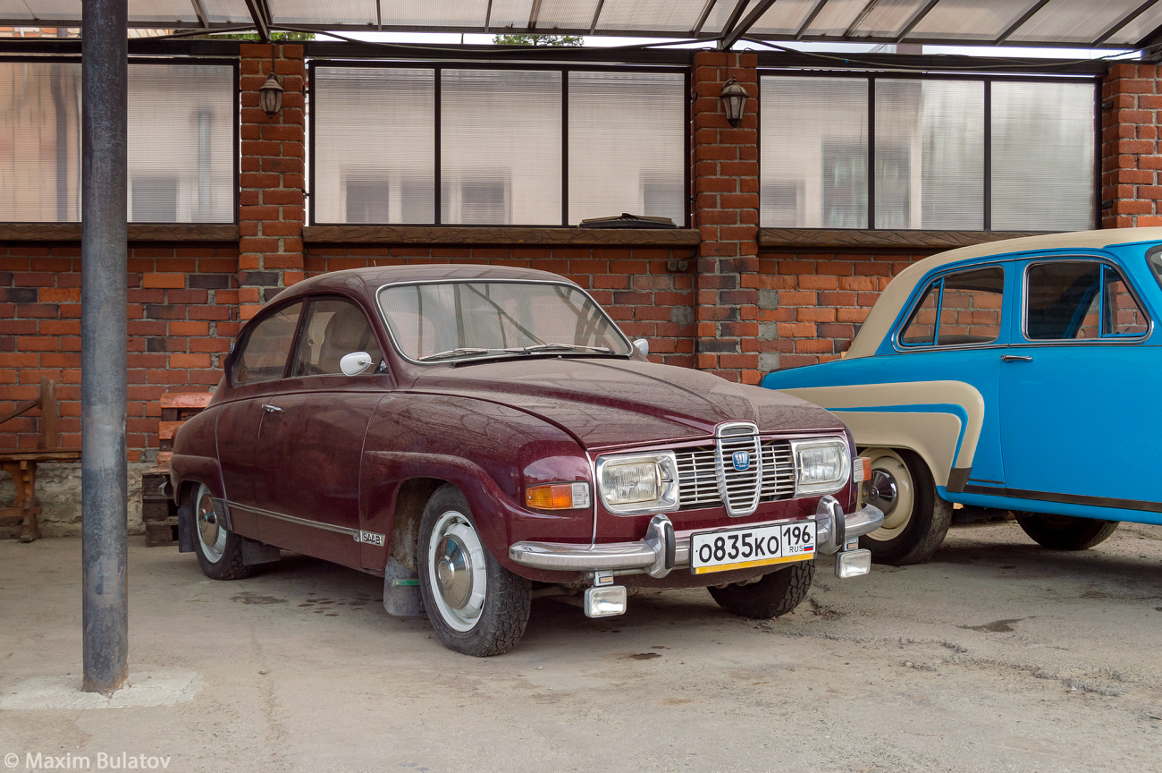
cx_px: 581
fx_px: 1451
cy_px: 386
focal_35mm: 45
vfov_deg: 29.8
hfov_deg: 43.6
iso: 200
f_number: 7.1
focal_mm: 30
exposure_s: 1/400
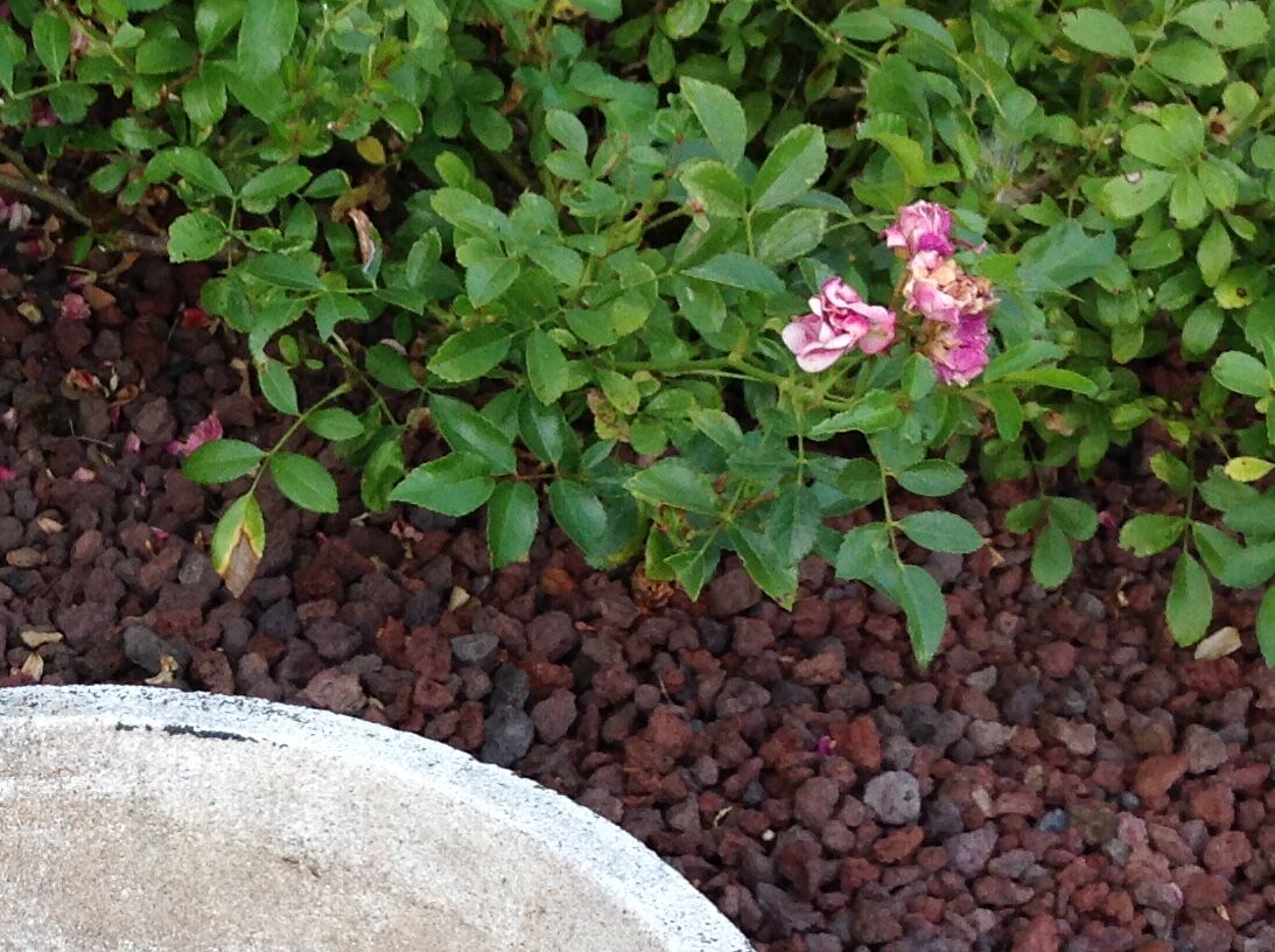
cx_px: 0
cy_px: 791
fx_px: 3052
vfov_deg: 17.5
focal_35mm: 83
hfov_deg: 22.7
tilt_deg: -49.7
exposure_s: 1/120
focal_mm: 4.28
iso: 80
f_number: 2.4
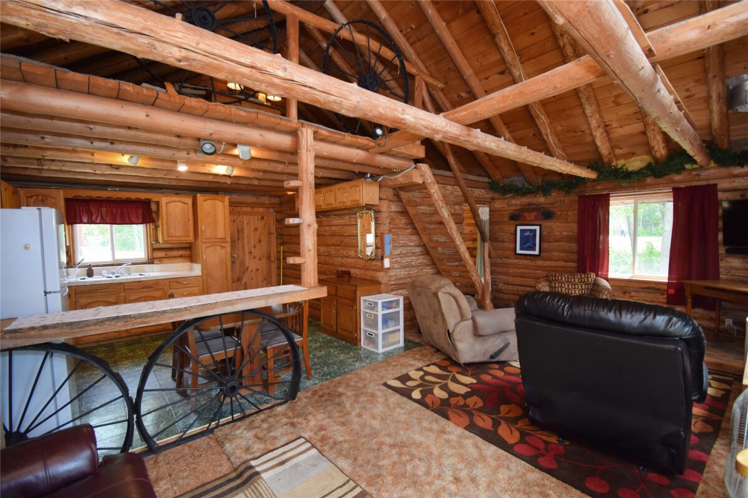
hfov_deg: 100.4
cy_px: 249
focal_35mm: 15
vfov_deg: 77.3
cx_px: 374
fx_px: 312
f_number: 4.5
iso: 500
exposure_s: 1/60
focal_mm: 10
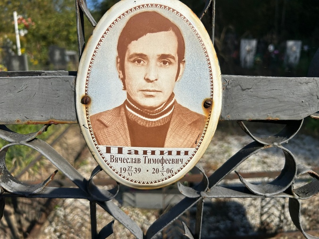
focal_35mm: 26
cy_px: 120
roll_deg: +0.8
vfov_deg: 53.1
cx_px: 160
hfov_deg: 67.3
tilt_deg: -16.0
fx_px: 240
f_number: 1.5
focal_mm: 5.7
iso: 50
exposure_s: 1/10309
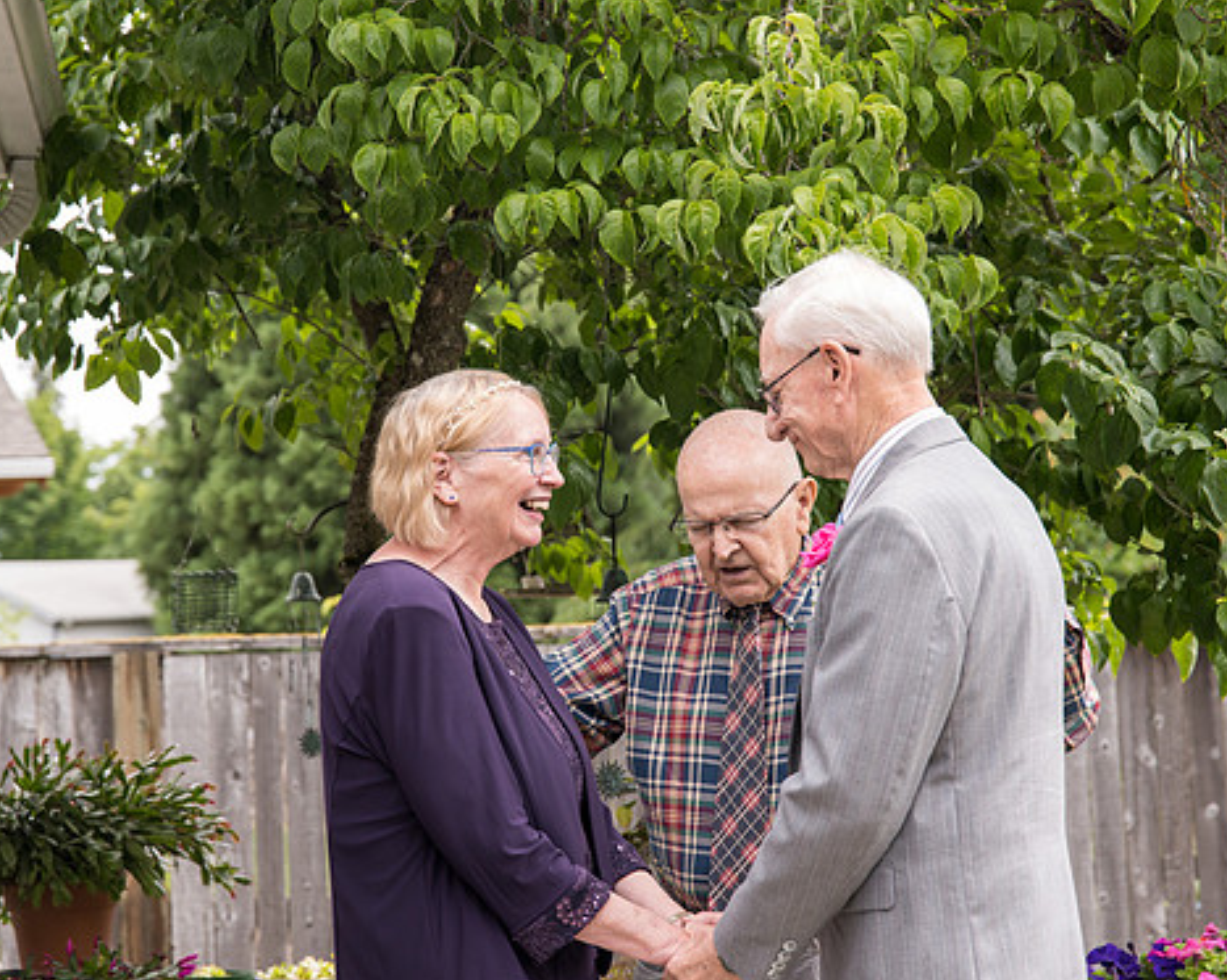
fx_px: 3448
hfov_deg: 20.2
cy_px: 531
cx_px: 574
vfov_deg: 16.2
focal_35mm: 95
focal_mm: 70
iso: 400
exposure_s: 1/500
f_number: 4.5
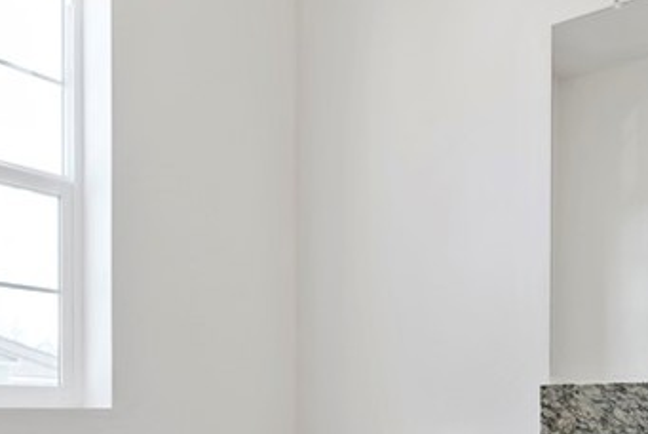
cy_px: 460
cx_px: 403
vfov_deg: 29.3
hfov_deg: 46.0
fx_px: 757
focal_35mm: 42
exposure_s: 1/160
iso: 400
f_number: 4
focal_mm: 14
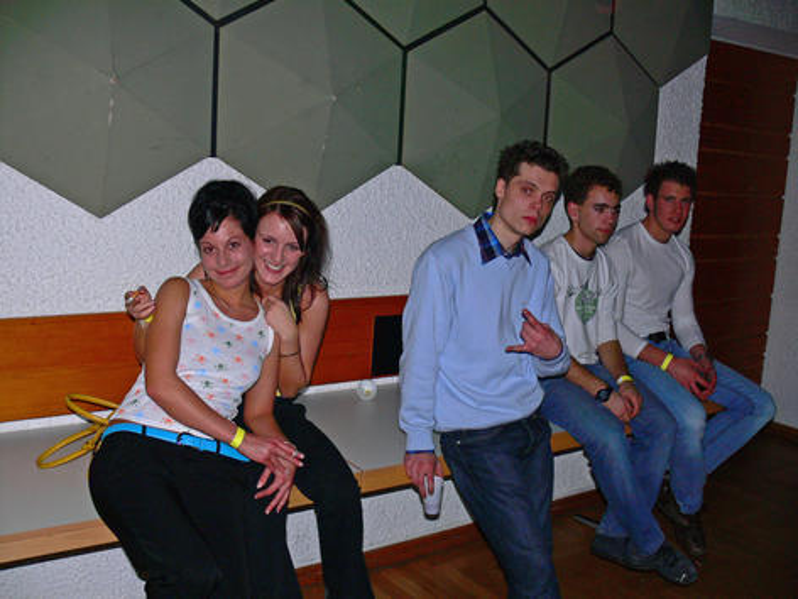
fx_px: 807
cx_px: 399
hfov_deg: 52.6
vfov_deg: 40.7
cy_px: 300
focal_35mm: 35
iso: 100
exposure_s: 1/30
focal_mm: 7.4
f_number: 2.8
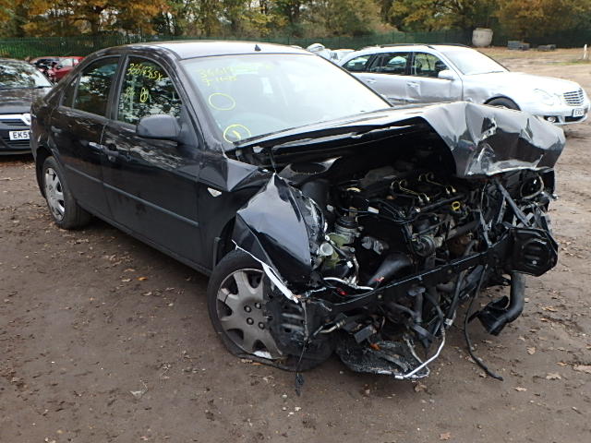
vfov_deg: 45.4
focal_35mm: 31
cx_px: 296
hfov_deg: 58.4
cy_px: 222
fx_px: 529
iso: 200
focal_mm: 5.6
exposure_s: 1/40
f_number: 4.7
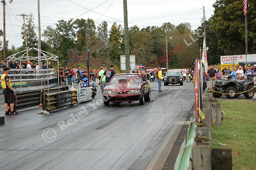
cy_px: 85
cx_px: 128
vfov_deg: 16.5
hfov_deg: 24.6
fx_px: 586
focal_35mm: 82
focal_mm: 55
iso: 400
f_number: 5.6
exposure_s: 1/640
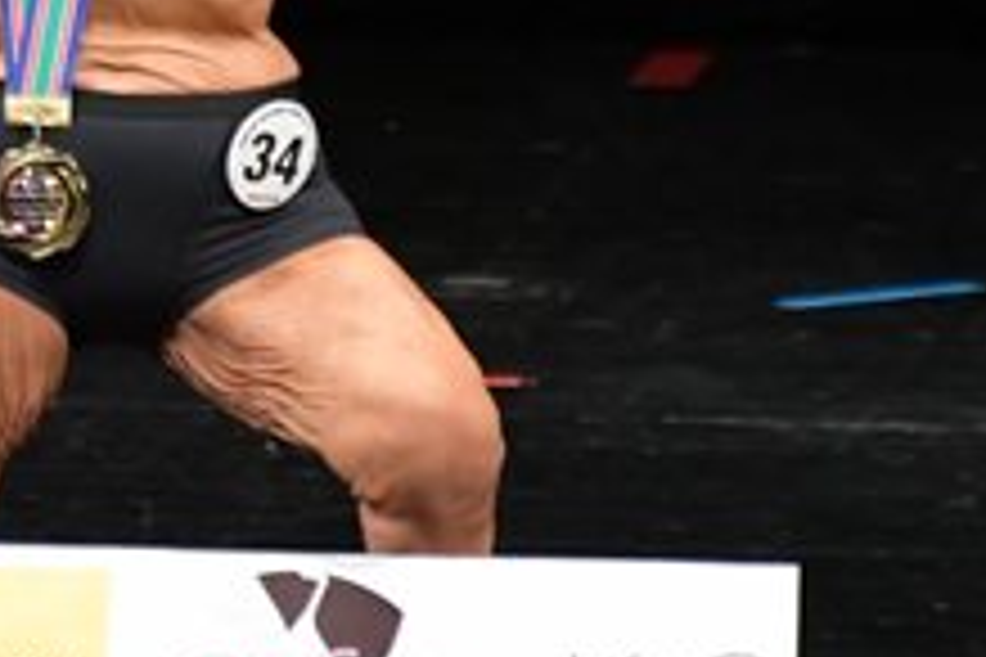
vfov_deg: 1.0
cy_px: 0
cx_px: -7
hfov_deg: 1.6
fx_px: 36342
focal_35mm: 1327
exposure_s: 1/400
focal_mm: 250
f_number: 5.6
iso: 3200
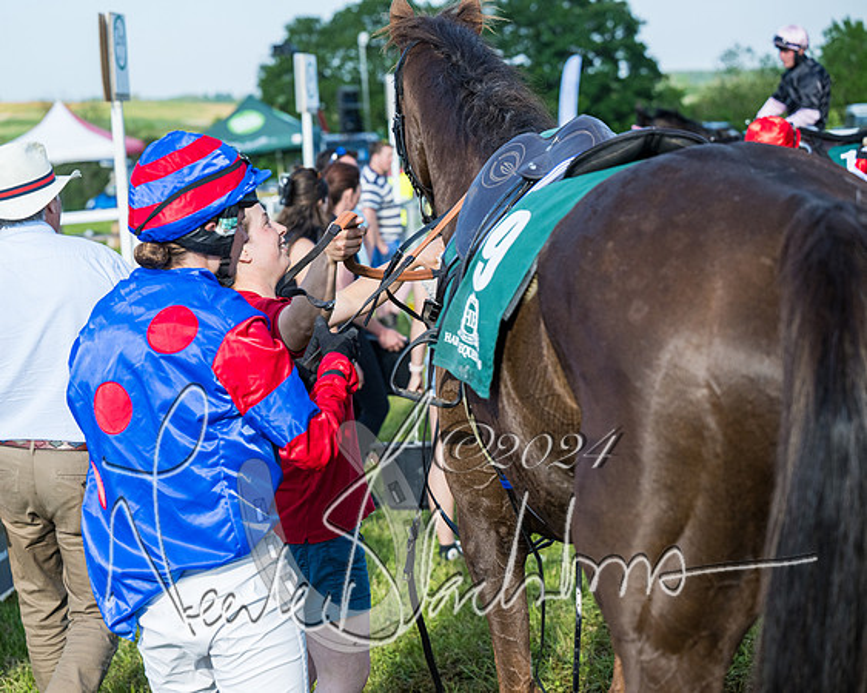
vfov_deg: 19.4
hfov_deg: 24.2
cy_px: 346
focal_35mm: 79
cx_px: 355
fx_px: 2022
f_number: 4
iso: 800
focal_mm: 70
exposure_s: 1/4000
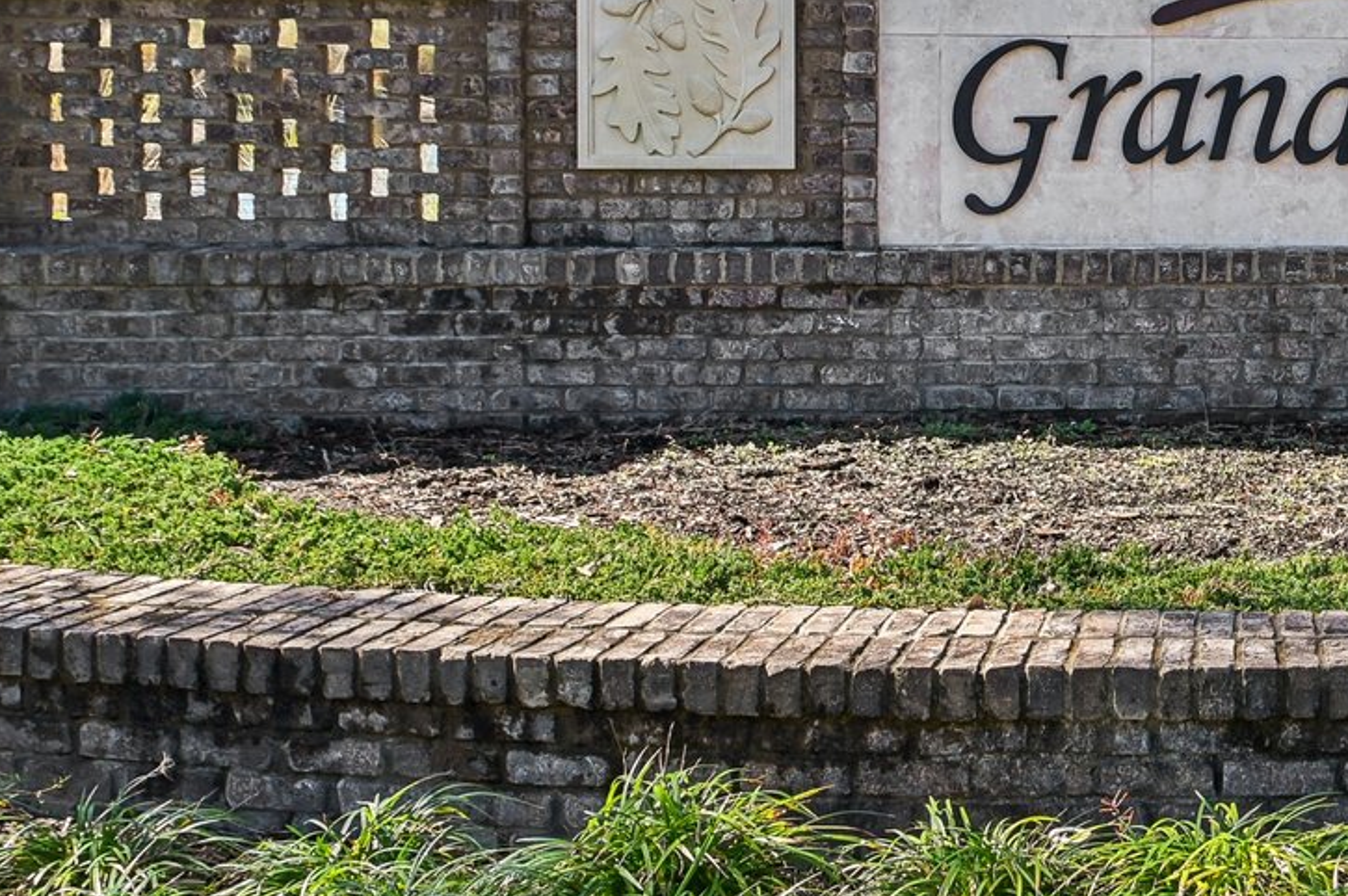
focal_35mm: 66
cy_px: 128
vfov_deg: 20.1
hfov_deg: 28.0
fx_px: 2484
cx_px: 1428
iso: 200
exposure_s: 1/180
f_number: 8
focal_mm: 23.5
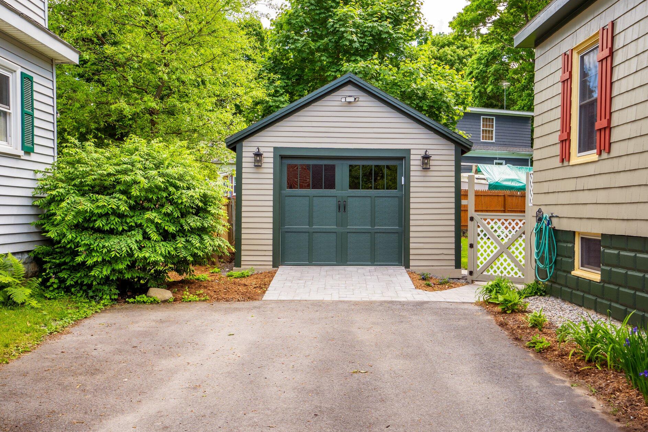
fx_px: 684
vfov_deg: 35.0
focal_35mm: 38
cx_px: 346
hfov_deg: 50.7
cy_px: 214
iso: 50
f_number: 9
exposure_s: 1/25
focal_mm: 35
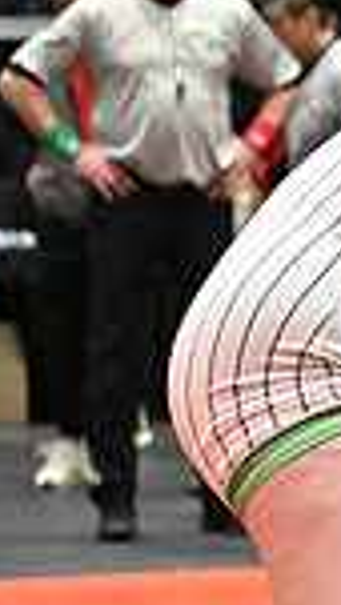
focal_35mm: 282
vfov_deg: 7.6
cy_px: 363
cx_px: 1115
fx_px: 4531
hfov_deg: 4.1
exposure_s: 1/1250
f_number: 2.8
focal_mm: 70
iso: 6400
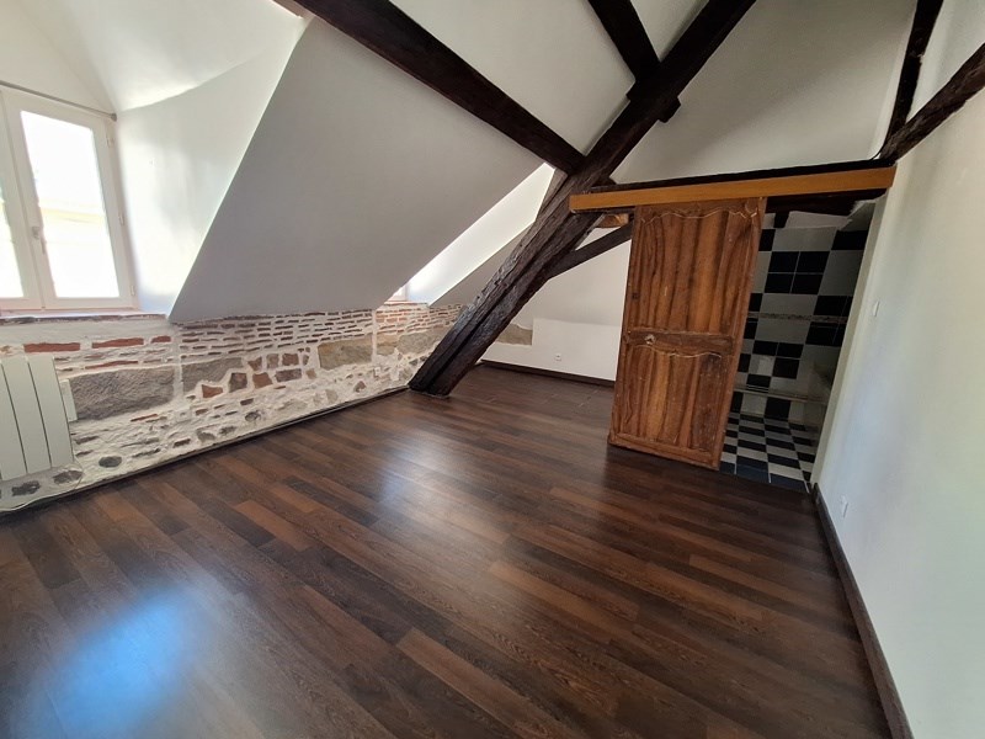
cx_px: 492
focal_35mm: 13
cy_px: 370
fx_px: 370
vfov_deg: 89.9
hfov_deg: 106.2
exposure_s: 1/50
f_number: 2.2
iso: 125
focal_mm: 1.74
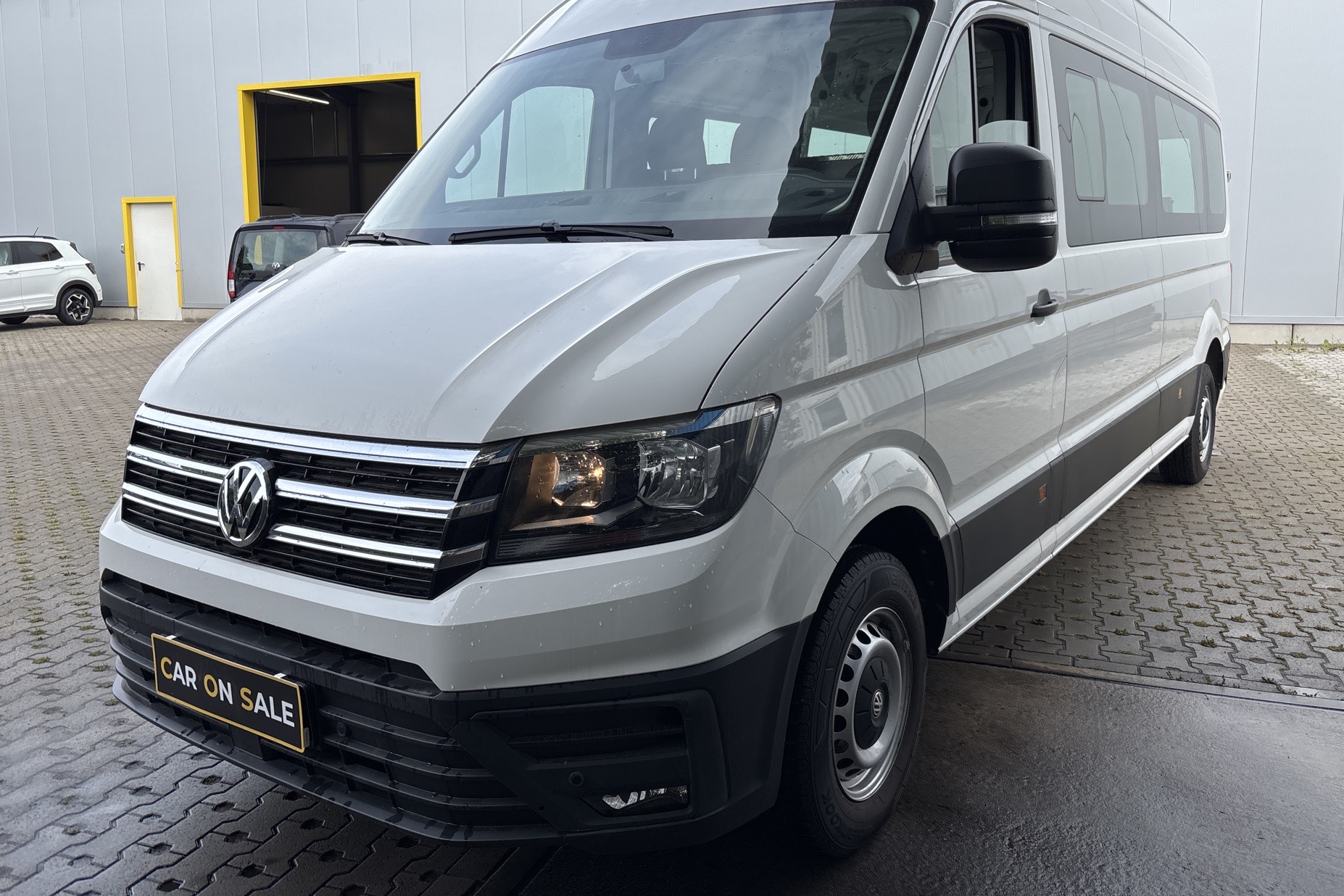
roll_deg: +1.1
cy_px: 376
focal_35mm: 28
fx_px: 1045
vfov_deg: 46.2
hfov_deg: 65.5
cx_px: 676
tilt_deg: -5.5
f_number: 1.6
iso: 50
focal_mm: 5.96
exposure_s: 1/1477
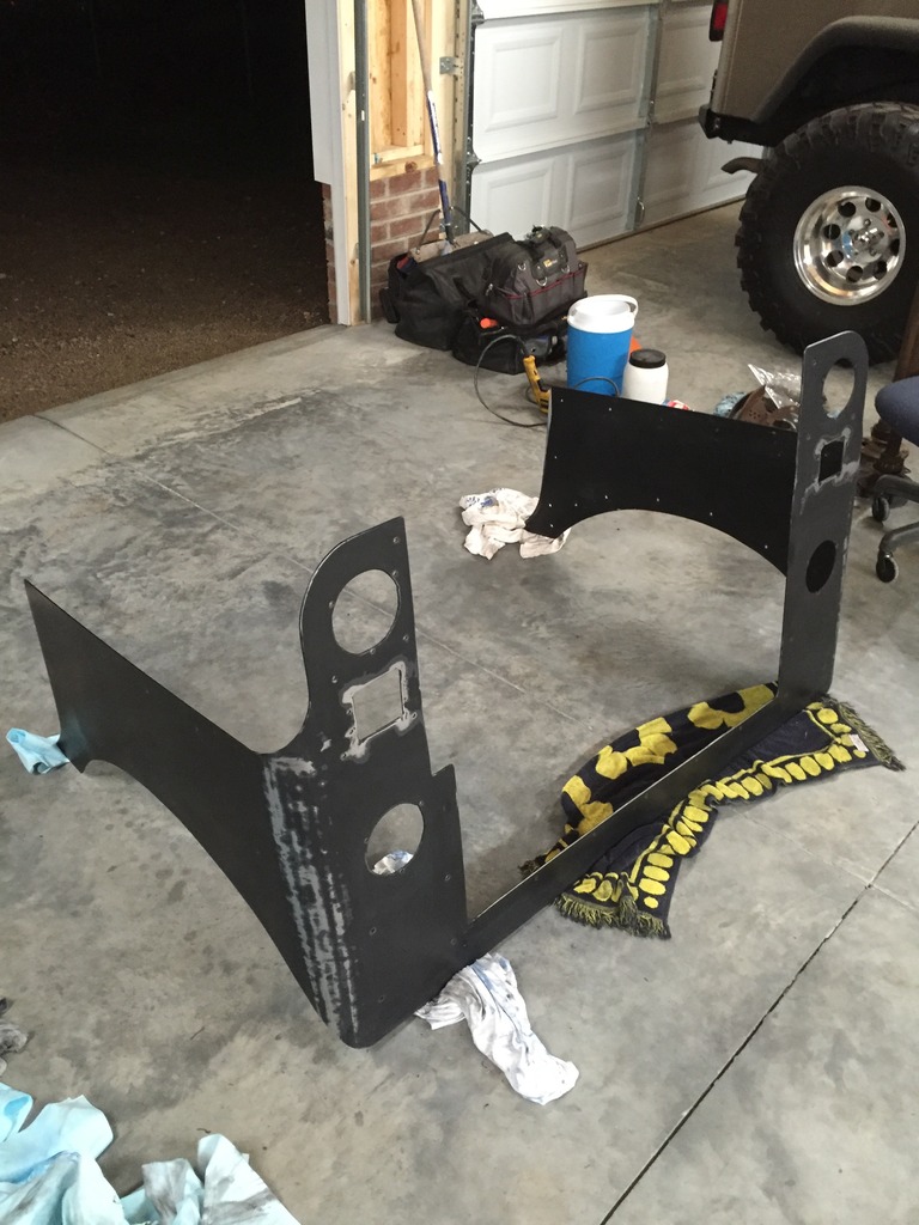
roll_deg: -0.3
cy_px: 612
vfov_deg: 61.7
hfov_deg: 48.2
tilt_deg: -35.6
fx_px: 1027
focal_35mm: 29
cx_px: 460
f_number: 2.2
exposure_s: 1/15
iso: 250
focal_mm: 4.15
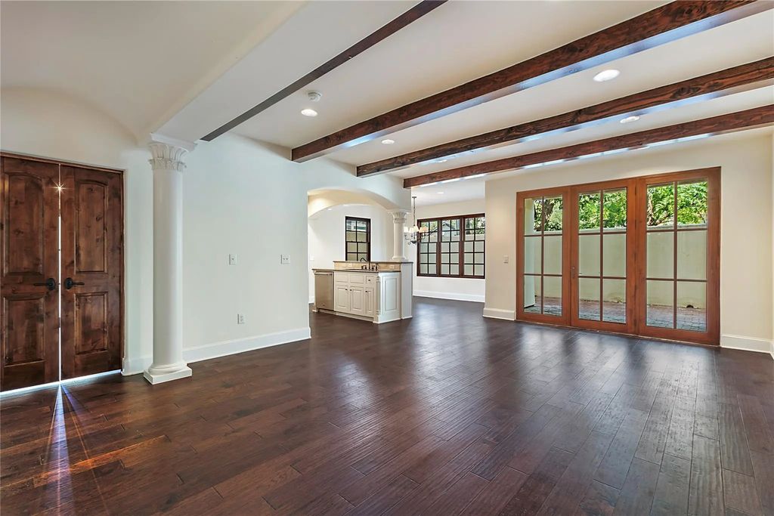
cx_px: 387
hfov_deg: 100.4
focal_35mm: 15
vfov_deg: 77.3
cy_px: 258
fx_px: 323
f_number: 5.6
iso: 100
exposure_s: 1/125
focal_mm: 10
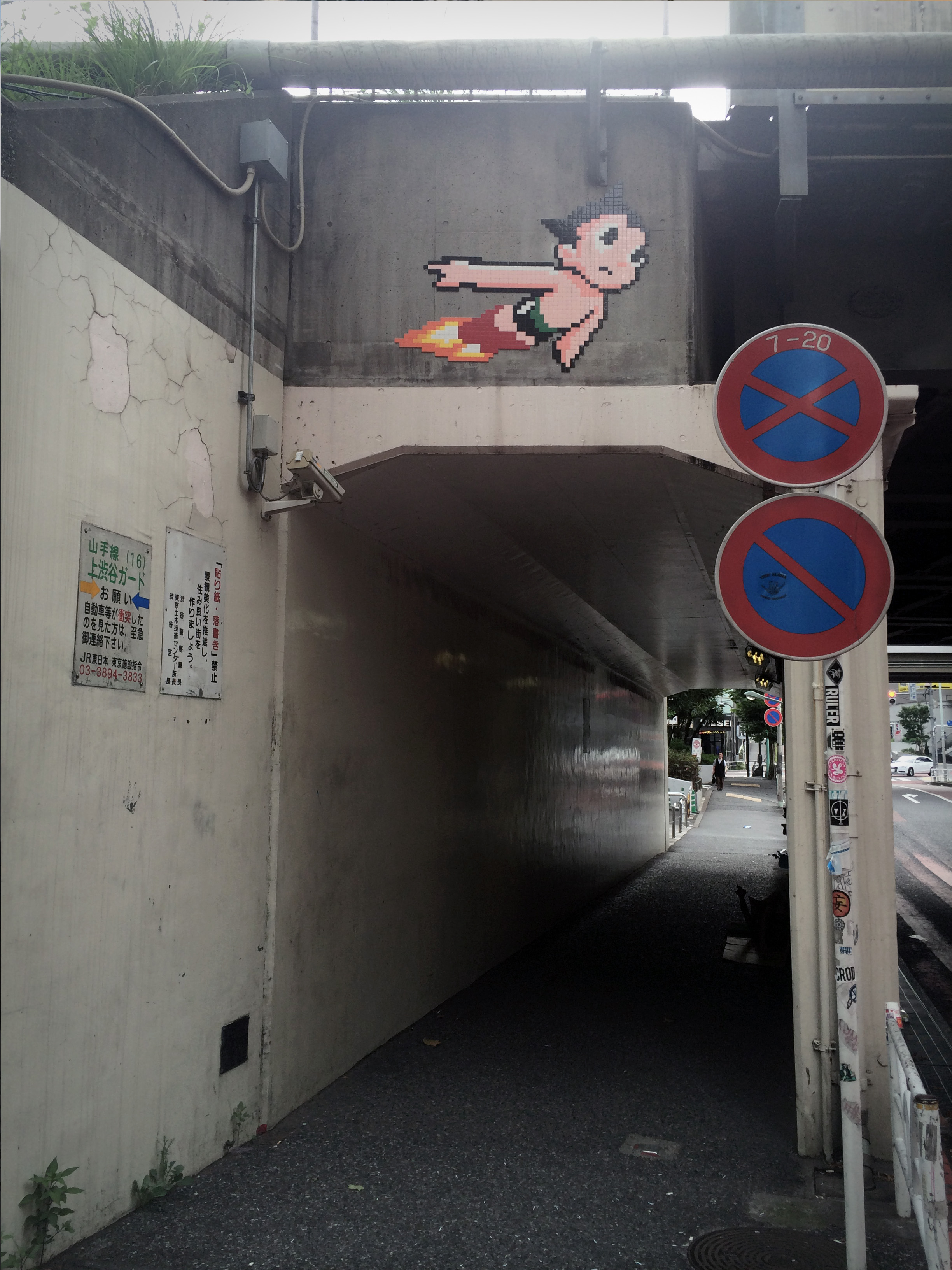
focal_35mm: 30
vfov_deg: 60.0
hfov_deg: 46.8
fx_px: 1100
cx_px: 476
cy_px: 635
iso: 2000
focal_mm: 4.12
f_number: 2.2
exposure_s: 1/15
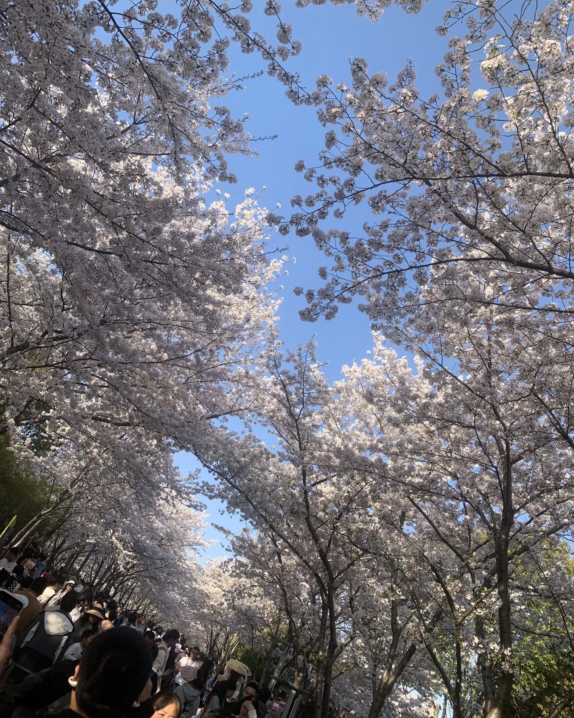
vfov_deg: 62.2
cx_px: 277
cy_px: 335
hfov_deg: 51.5
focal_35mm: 28
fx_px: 595
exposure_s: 1/928
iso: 25
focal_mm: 4.25
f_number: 1.8
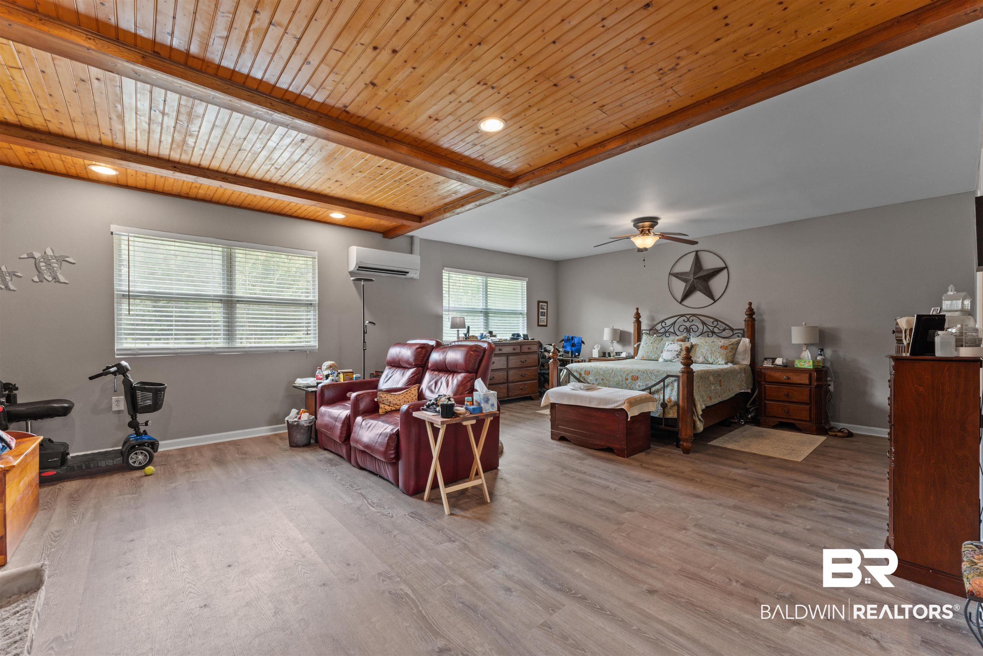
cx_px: 492
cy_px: 328
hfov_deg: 104.3
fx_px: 382
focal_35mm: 14
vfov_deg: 81.2
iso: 400
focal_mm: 14
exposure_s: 1/4
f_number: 8
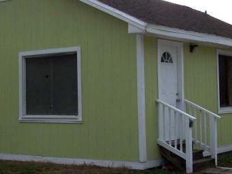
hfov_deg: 23.3
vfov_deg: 17.6
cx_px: 104
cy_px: 85
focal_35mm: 84
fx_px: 563
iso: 67
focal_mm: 5.85
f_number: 5.6
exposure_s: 1/800
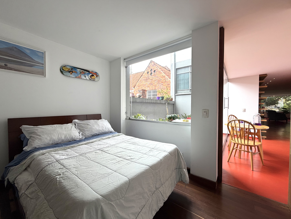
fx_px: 118
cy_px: 110
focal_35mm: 14
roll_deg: +0.7
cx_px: 146
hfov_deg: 102.1
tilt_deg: -1.3
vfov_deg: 85.7
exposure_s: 1/121
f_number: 2.2
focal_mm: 2.22
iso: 64
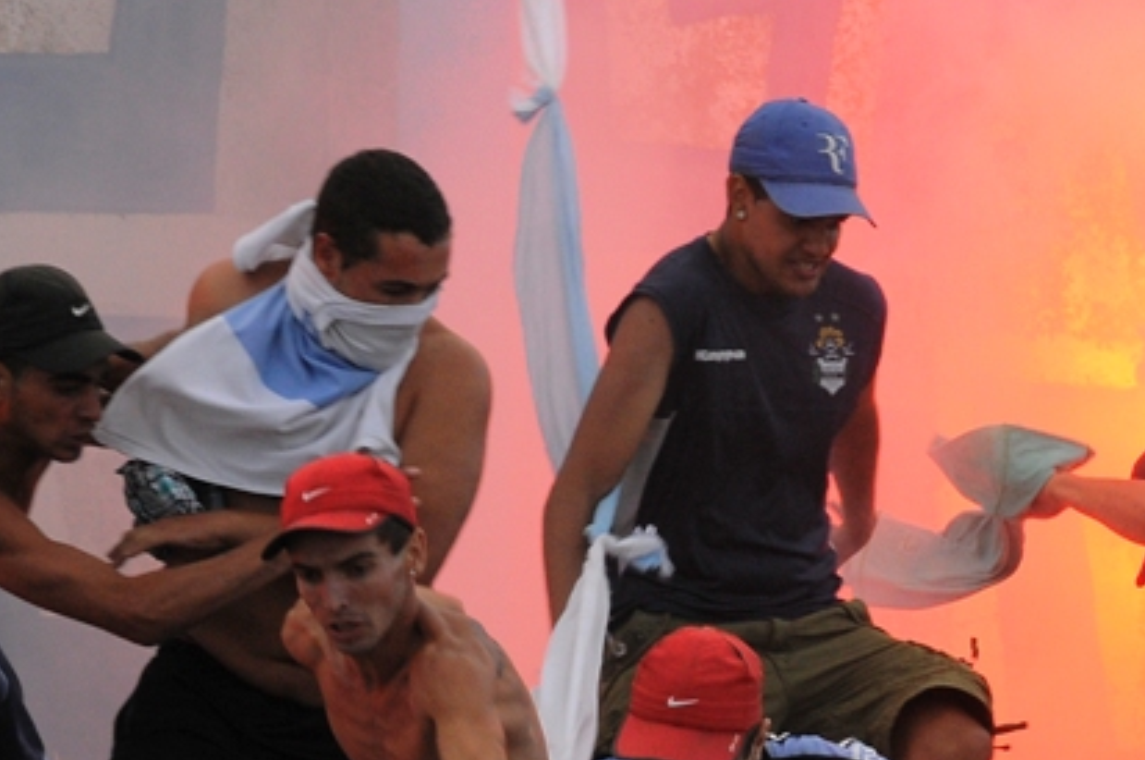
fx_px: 35408
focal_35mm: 1115
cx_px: 1137
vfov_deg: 1.2
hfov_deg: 1.9
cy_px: 774
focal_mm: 300
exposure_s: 1/500
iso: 500
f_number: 9
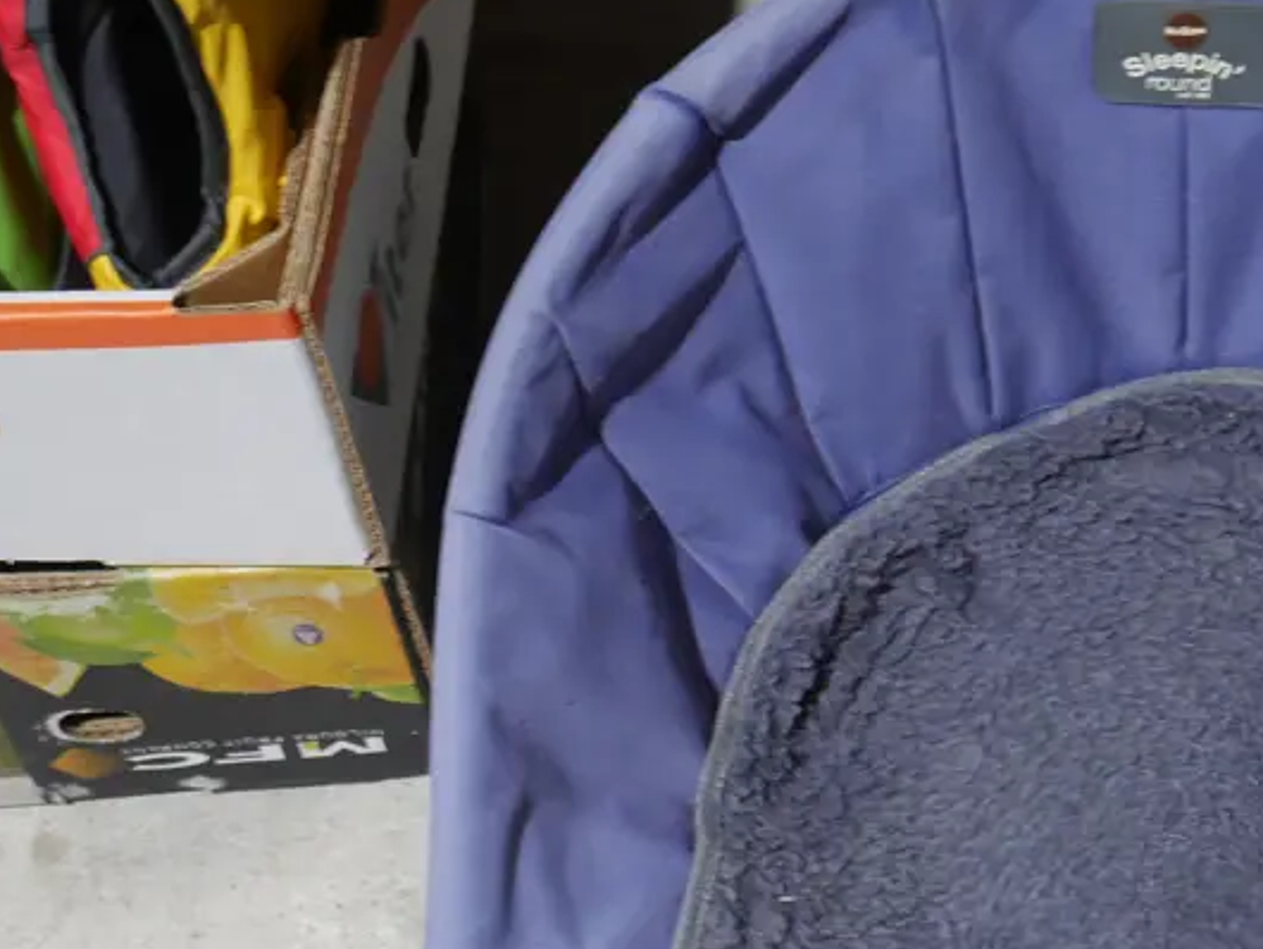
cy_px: 701
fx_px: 3103
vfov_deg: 17.3
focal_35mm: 85
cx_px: 1096
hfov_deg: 22.5
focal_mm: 22
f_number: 4.7
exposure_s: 1/60
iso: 640
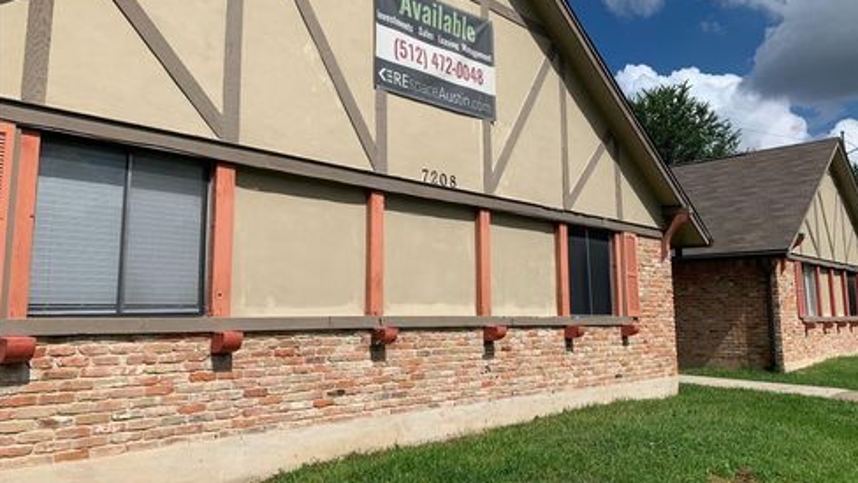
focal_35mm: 29
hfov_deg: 66.0
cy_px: 224
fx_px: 660
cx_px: 436
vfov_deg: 40.2
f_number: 1.8
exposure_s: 1/4274
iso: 25
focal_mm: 4.25
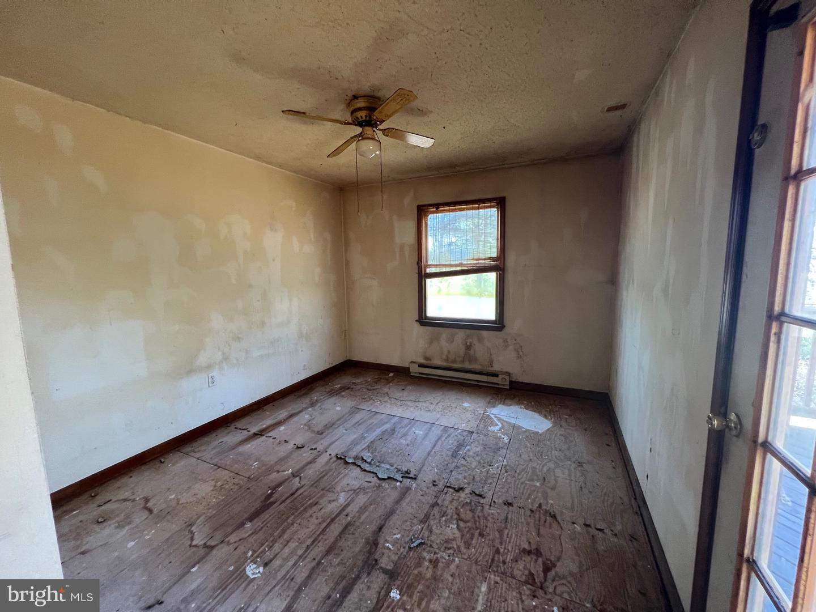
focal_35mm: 13
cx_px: 408
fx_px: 306
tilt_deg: -6.8
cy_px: 306
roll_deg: +1.3
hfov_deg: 106.2
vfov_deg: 89.9
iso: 250
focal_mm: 1.57
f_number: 1.8
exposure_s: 1/104
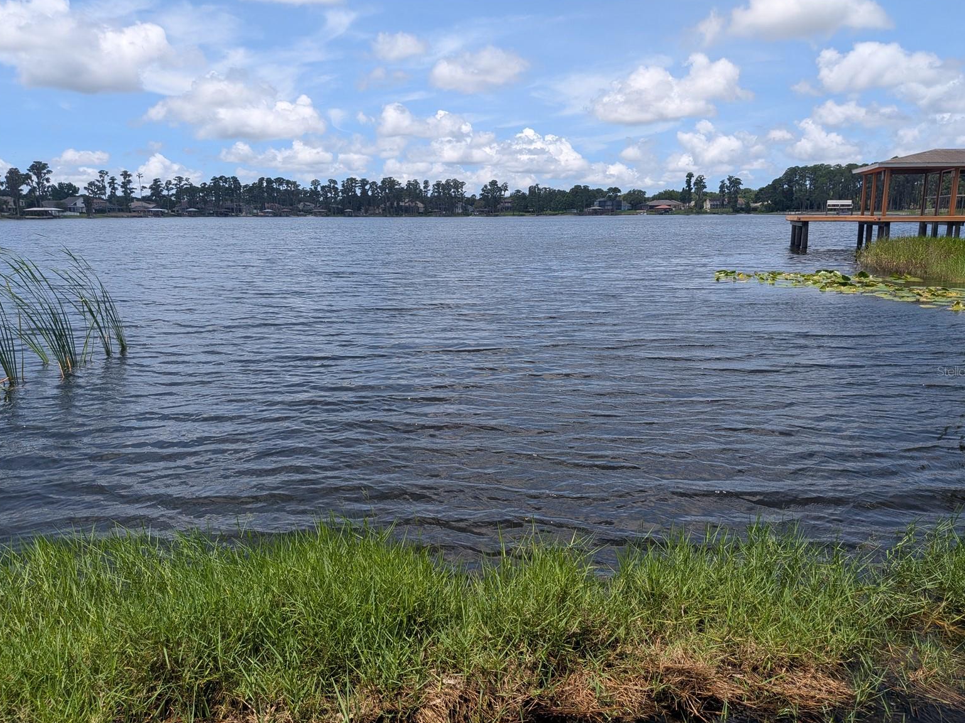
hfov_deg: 69.4
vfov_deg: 54.9
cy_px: 371
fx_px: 697
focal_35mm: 25
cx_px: 494
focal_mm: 4.53
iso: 33
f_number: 1.7
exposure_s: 1/1898
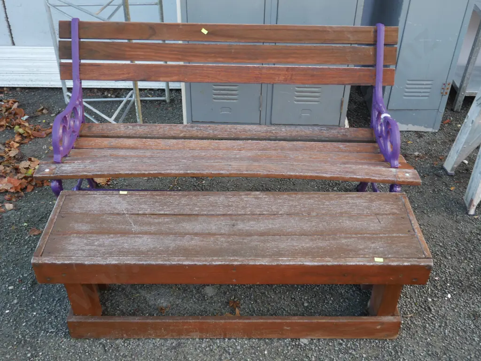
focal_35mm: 38
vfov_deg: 37.7
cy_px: 180
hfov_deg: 49.0
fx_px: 528
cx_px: 240
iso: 320
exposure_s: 1/60
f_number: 4.1
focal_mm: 19
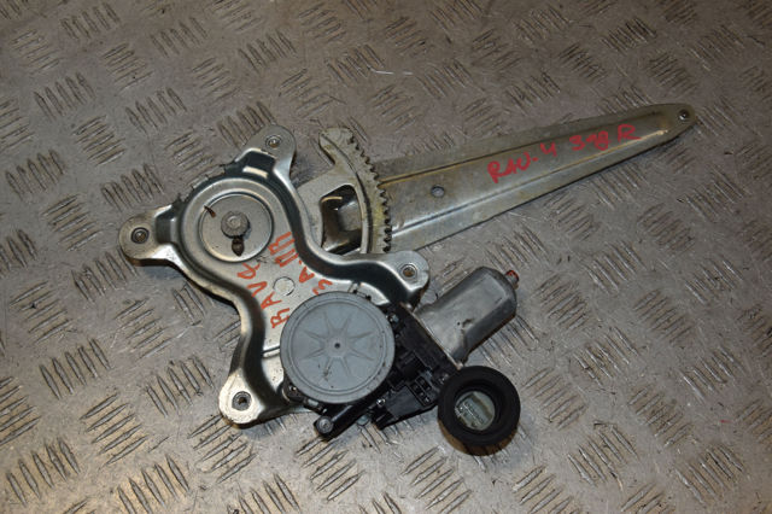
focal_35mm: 42
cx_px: 386
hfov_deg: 46.4
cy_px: 257
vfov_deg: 31.9
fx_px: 900
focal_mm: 28
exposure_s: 1/200
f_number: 13
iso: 800
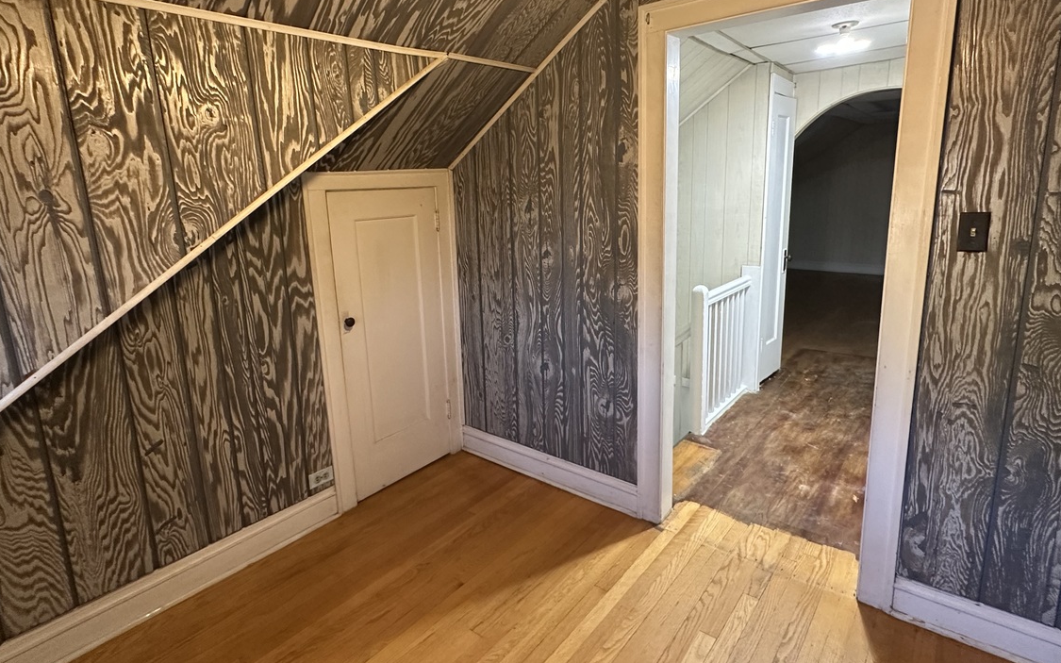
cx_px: 539
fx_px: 549
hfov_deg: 88.0
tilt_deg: -9.2
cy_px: 293
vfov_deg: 62.0
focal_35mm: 19
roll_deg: +2.4
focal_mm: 2.22
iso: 400
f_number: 2.2
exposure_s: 1/60
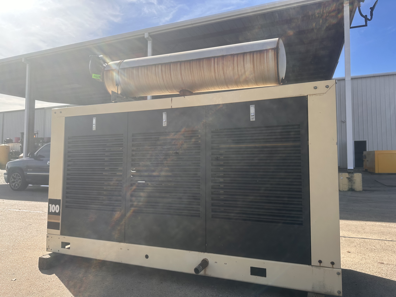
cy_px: 148
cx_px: 198
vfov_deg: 56.8
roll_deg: +0.2
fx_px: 275
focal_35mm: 24
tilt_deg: +4.6
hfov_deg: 71.6
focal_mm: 6.86
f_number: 1.78
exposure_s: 1/3597
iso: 80
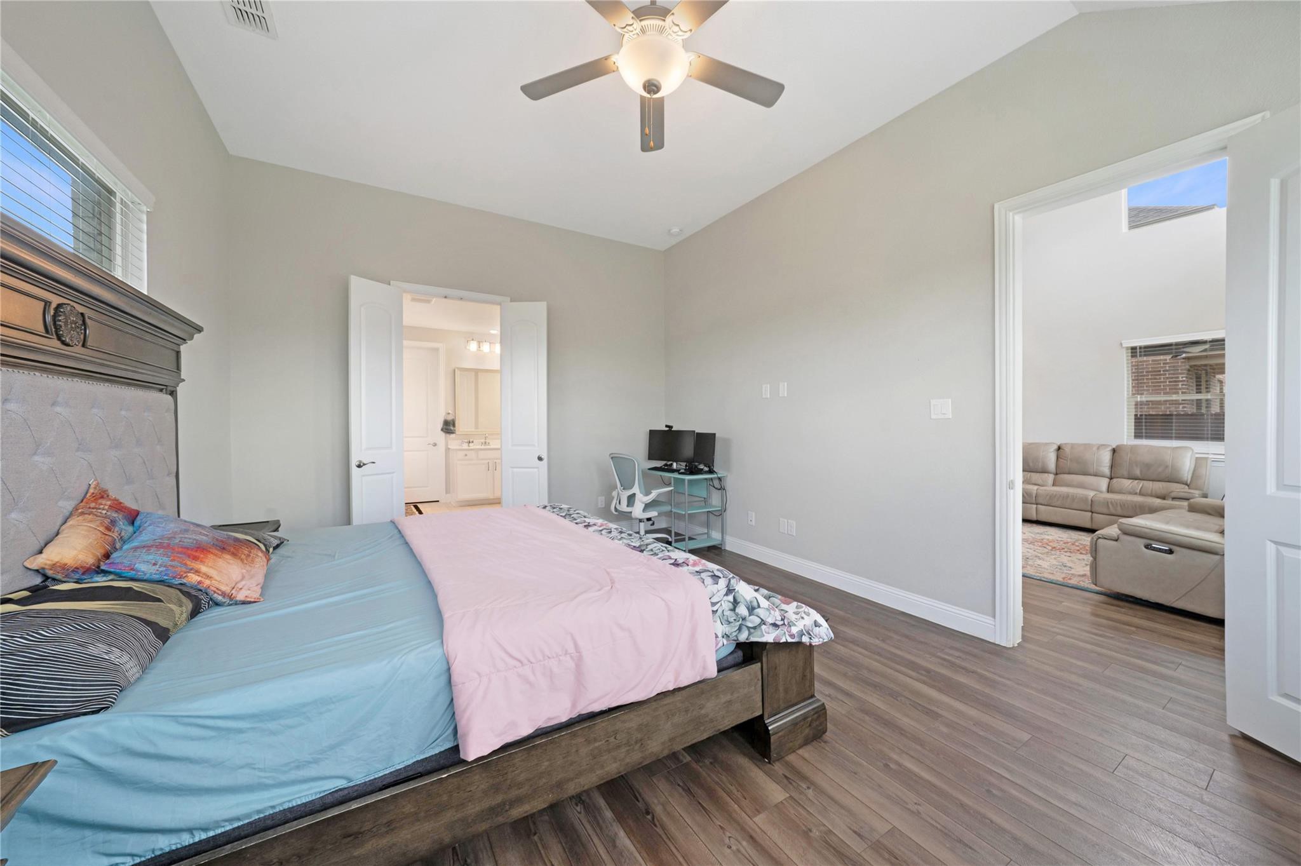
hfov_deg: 112.7
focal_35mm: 12
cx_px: 650
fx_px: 433
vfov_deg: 89.9
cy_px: 433
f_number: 9
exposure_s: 1/15
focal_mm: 12
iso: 500
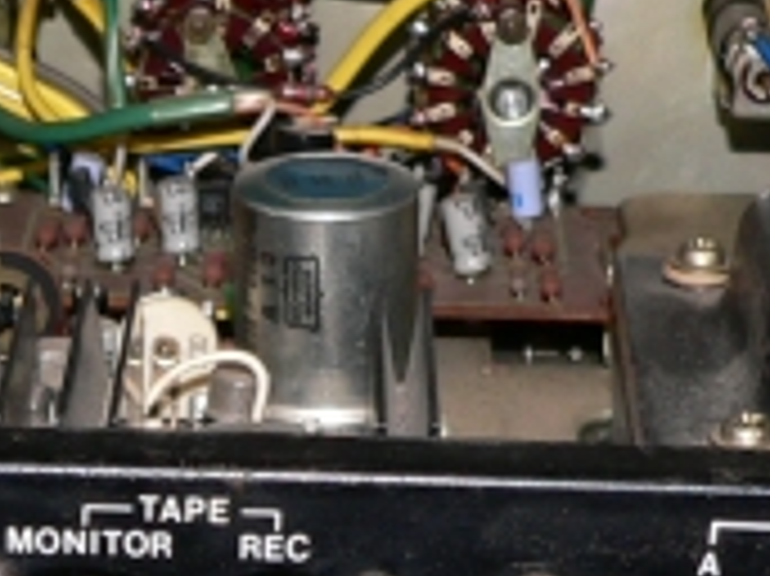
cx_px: 45
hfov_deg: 14.4
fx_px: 3001
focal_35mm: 135
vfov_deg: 10.8
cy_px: 720
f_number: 2.8
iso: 100
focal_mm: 6
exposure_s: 1/60
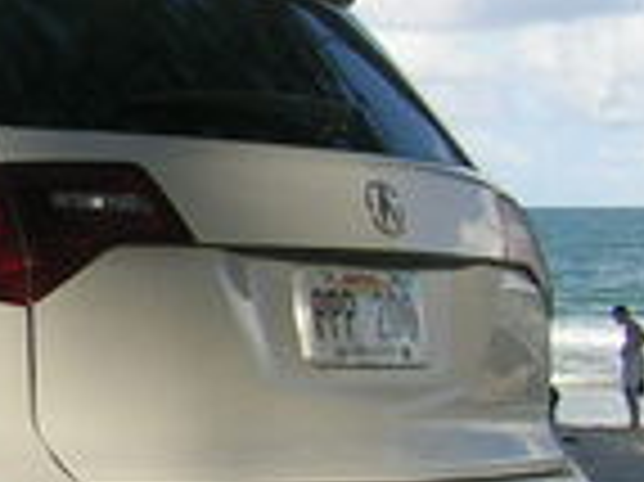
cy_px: 275
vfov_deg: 10.1
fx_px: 2733
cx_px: -356
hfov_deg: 12.7
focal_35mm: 147
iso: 50
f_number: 4.8
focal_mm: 5.4
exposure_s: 1/349
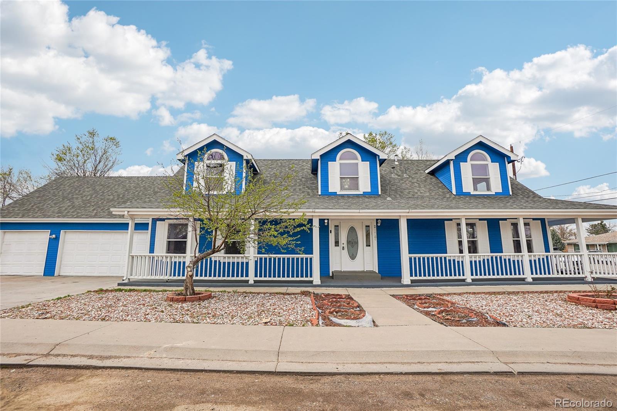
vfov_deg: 77.3
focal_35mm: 15
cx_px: 308
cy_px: 206
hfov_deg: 100.4
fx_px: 257
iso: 100
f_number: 8
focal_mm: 10
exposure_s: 1/320
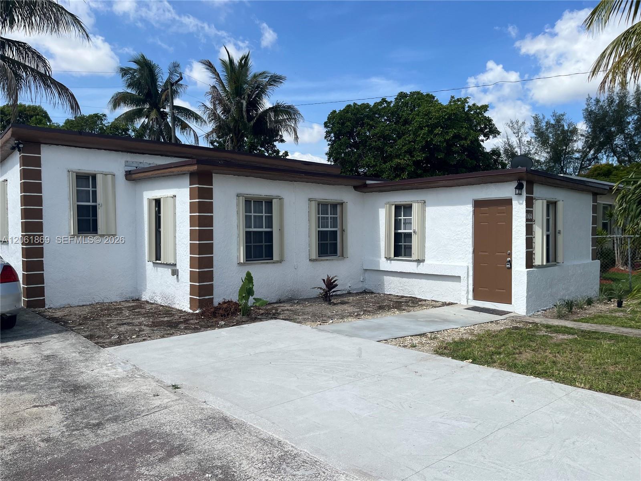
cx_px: 320
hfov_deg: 67.3
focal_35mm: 26
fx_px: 481
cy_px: 240
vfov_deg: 53.1
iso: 50
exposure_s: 1/4651
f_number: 1.6
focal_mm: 5.1
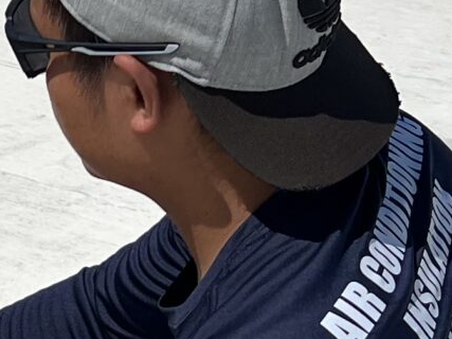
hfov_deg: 12.2
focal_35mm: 156
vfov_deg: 9.4
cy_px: 403
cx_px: -153
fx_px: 2036
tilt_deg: -24.1
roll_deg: +0.2
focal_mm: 5.7
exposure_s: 1/10309
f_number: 1.5
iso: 50
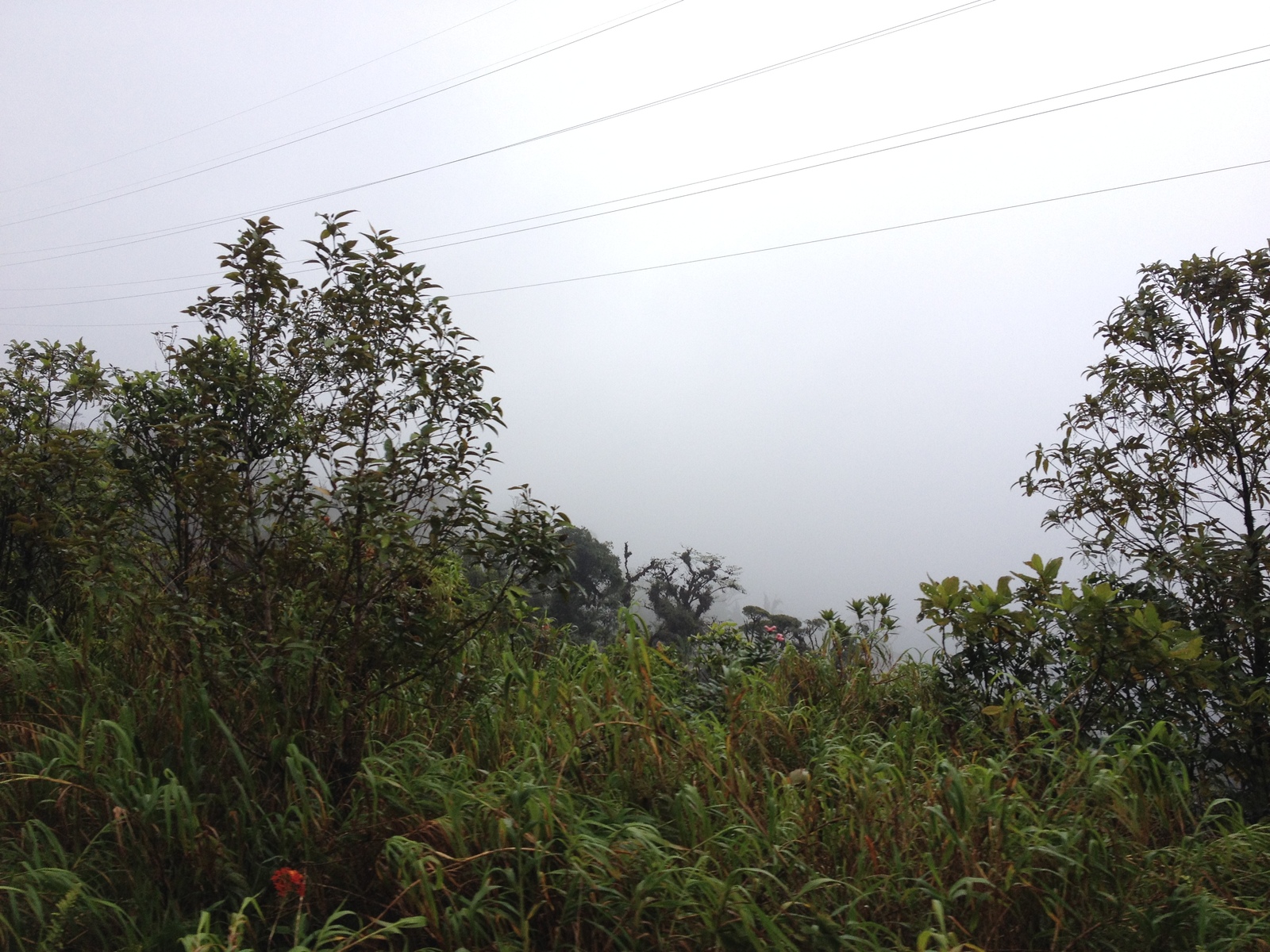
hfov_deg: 52.6
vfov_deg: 40.7
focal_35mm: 35
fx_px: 1284
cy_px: 476
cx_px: 635
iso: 50
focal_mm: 4.28
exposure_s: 1/1783
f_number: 2.4
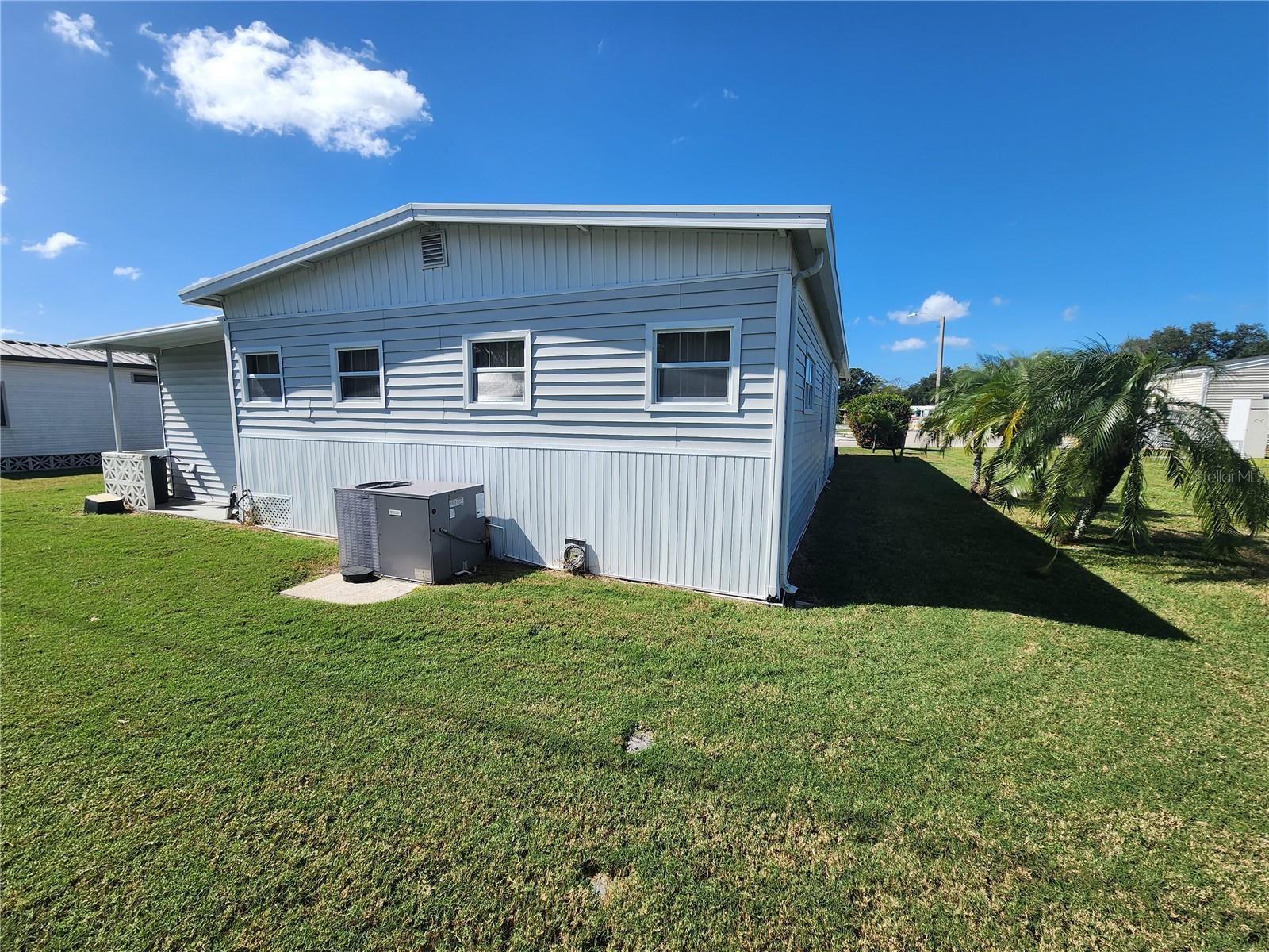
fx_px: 477
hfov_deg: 106.2
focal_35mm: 13
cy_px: 476
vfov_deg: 89.9
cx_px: 634
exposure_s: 1/1946
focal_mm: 2.2
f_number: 2.2
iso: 50
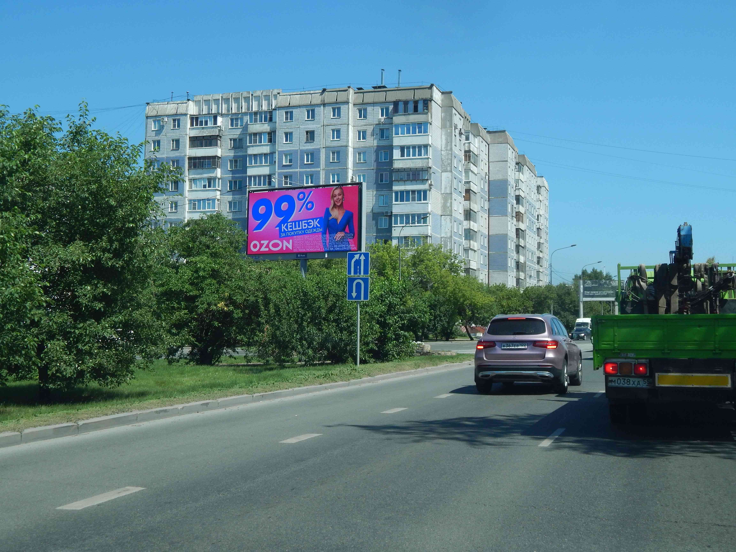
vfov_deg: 33.6
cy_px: 276
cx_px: 368
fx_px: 914
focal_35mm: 43
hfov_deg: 43.9
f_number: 3.6
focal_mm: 7.7
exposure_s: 1/1000
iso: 125
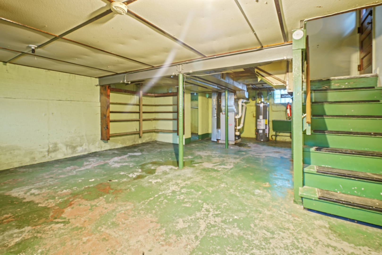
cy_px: 128
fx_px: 170
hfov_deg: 96.7
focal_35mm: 16
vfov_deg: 73.8
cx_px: 191
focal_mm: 16
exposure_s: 10
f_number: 9
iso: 500
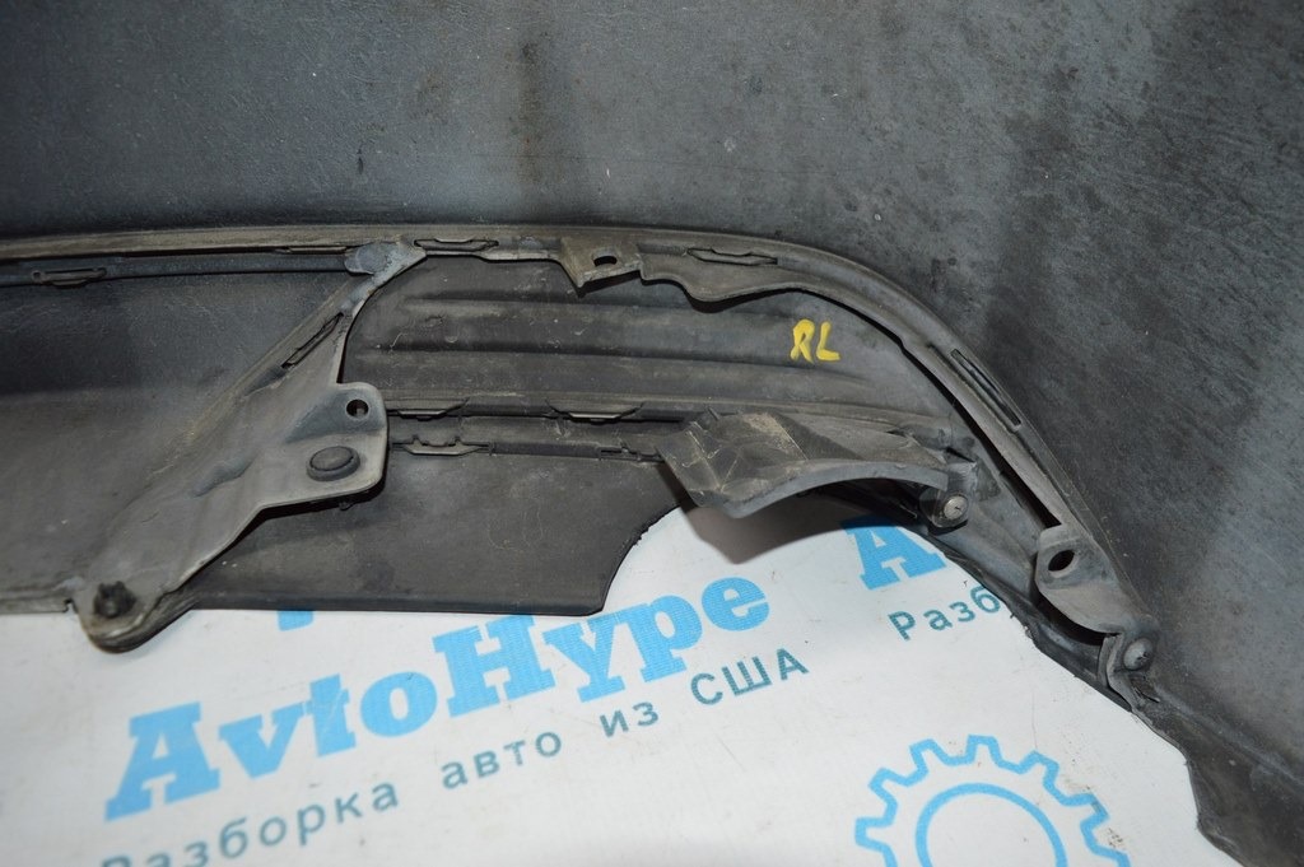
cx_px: 652
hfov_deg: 67.4
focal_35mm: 27
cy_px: 434
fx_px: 977
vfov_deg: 47.9
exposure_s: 1/125
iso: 400
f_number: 4
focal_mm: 18
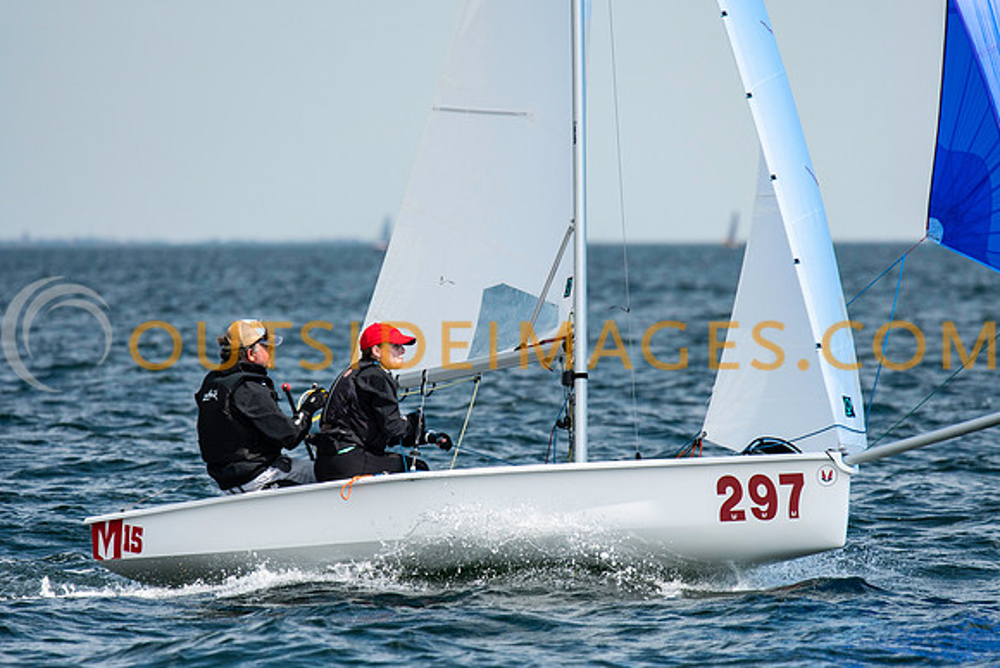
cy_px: 334
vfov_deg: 3.1
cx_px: 500
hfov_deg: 4.6
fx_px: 12502
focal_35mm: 450
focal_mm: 300
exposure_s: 1/5000
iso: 400
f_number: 5
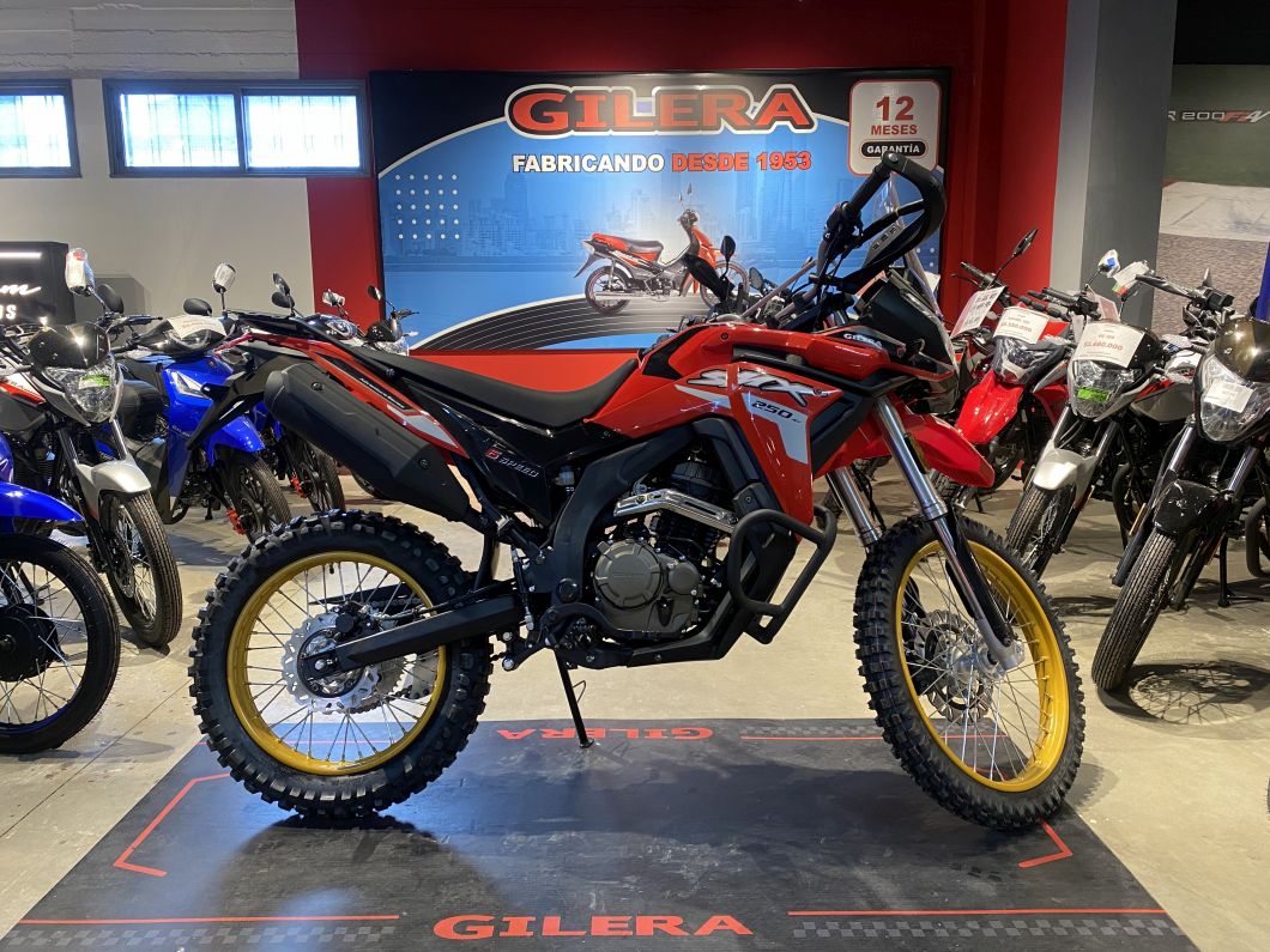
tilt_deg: -9.4
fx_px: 954
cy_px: 476
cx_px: 635
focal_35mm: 26
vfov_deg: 53.1
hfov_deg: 67.3
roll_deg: +0.6
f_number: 1.8
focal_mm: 4.25
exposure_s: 1/50
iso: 125
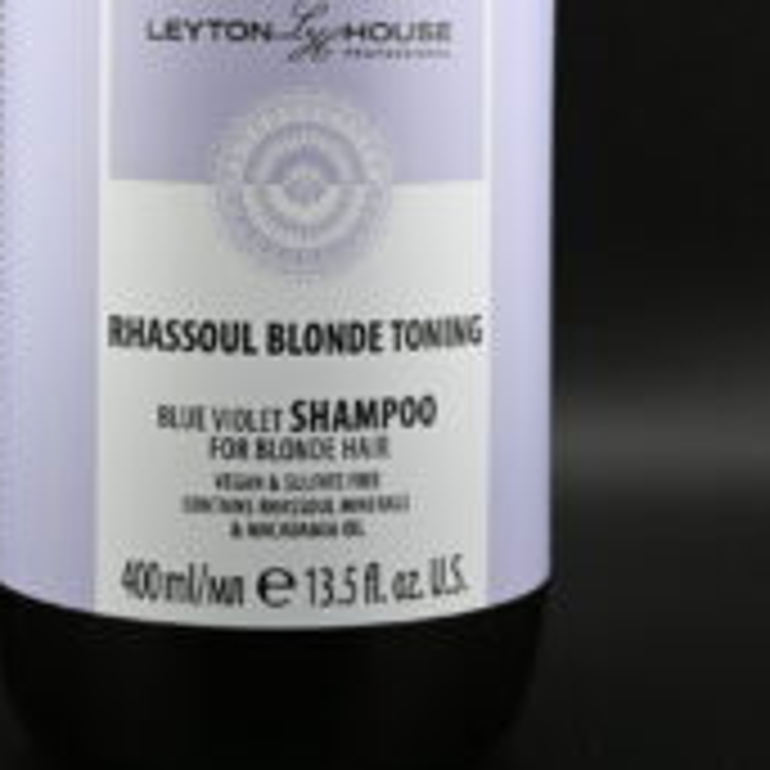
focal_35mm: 97
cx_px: 275
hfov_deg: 17.9
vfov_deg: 17.5
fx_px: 2444
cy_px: 5
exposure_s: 1/60
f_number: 4.8
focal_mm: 29
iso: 100
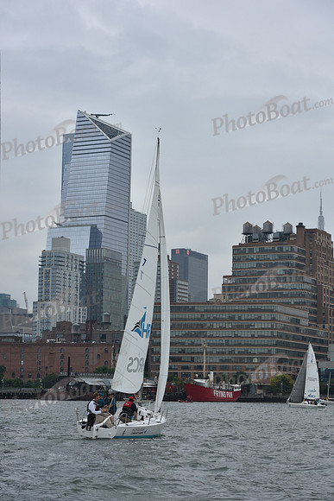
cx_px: 167
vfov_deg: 24.8
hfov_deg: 16.7
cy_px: 250
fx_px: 1140
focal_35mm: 82
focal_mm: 82
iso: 400
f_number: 8
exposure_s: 1/800
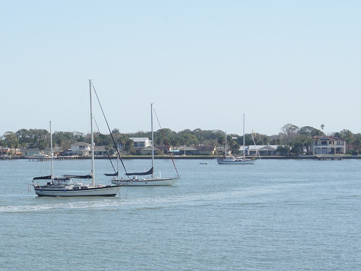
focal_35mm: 105
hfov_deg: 18.0
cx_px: -50
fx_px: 1095
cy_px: 248
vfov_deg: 14.0
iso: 100
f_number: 13
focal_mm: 45
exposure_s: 1/100
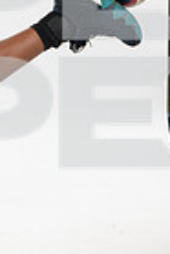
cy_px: -15
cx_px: -86
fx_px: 1420
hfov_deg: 6.8
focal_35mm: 201
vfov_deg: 10.1
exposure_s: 1/250
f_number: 5.6
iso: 200
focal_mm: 62
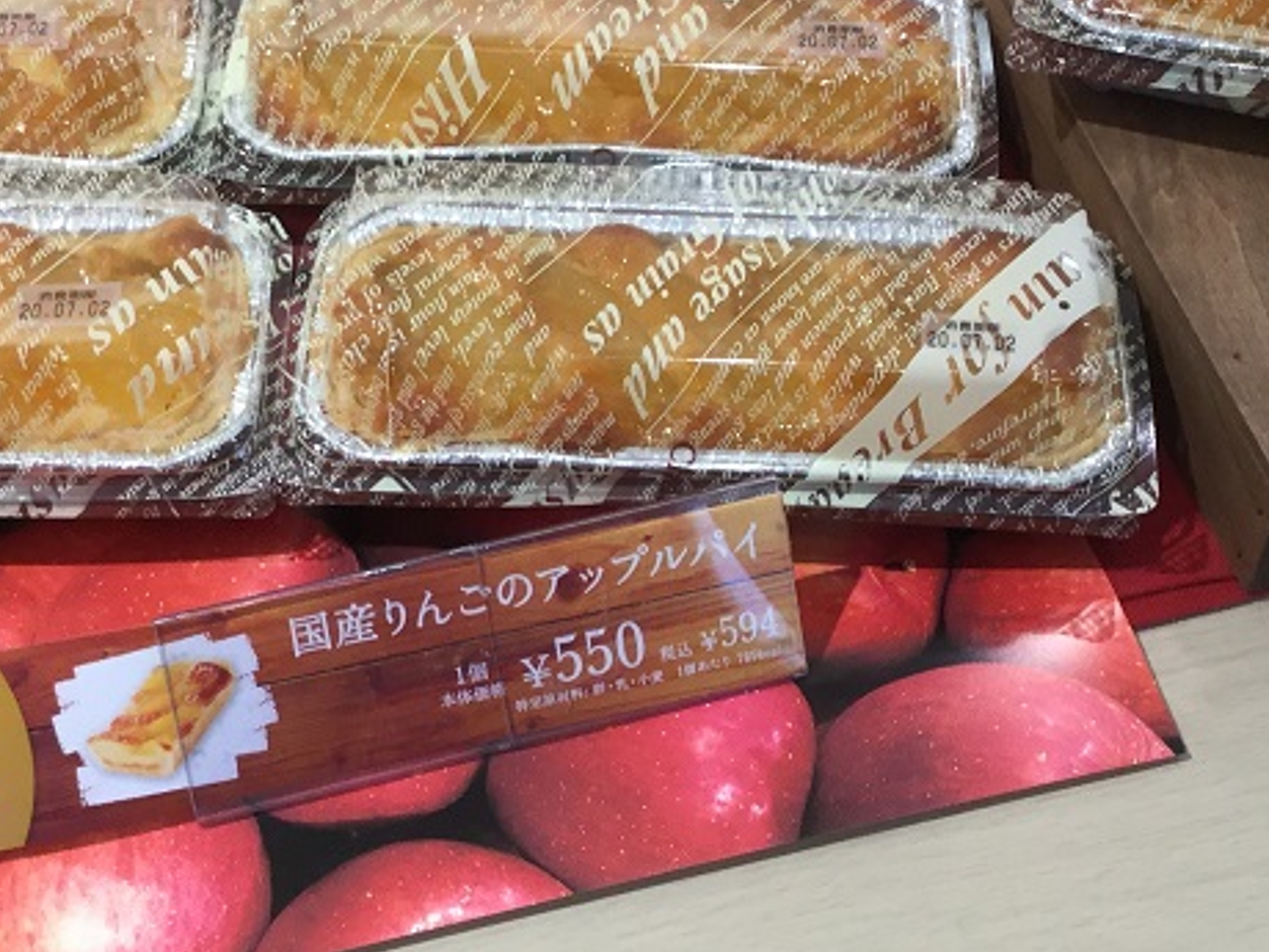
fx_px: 2420
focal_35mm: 66
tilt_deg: -52.1
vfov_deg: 22.2
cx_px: 662
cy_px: 379
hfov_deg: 29.4
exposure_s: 1/40
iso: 25
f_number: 2.4
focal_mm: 3.3
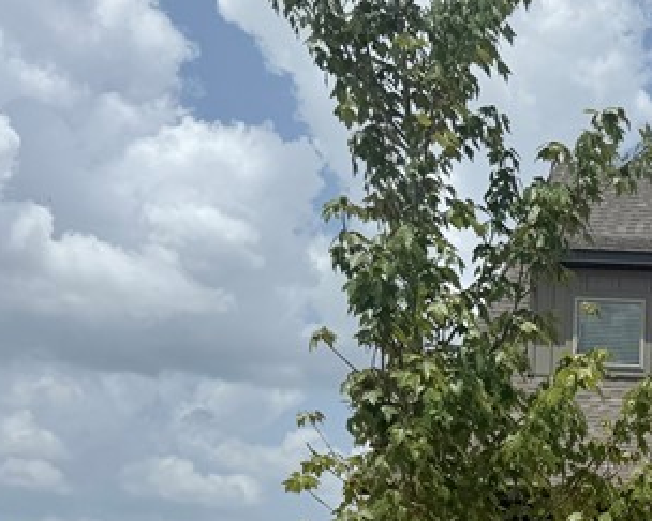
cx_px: 948
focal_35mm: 79
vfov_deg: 18.6
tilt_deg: +3.0
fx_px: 1524
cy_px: 579
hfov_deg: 20.9
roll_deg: -2.0
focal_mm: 6.76
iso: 80
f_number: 1.78
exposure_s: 1/10417
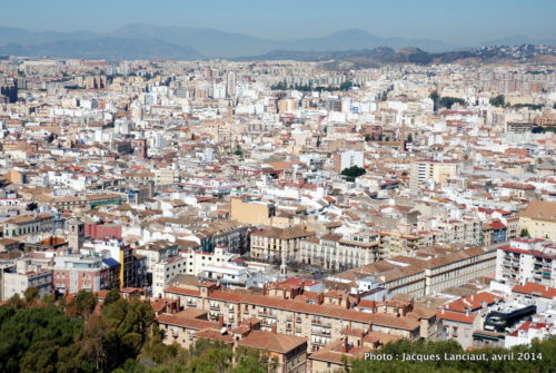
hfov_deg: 33.4
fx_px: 928
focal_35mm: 60
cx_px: 278
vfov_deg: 22.7
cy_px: 186
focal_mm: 40
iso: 100
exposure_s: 1/320
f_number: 9
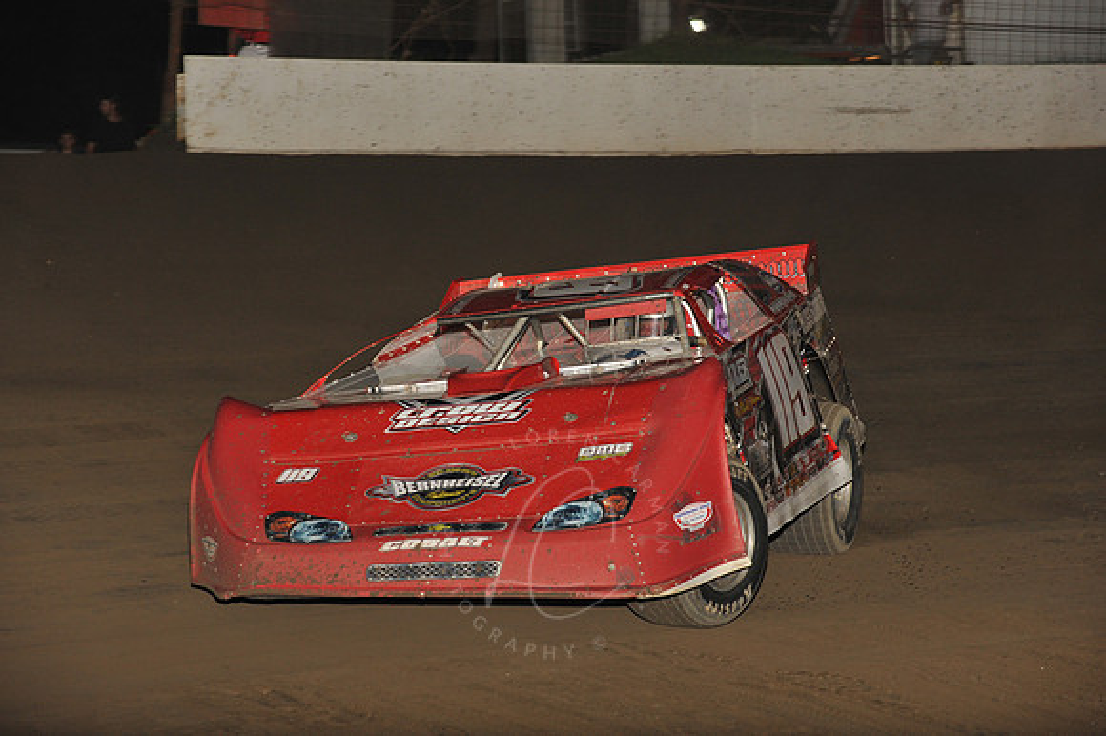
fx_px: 4145
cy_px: 368
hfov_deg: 15.2
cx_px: 553
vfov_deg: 10.1
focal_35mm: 135
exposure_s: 1/320
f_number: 7.1
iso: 1000
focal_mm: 135
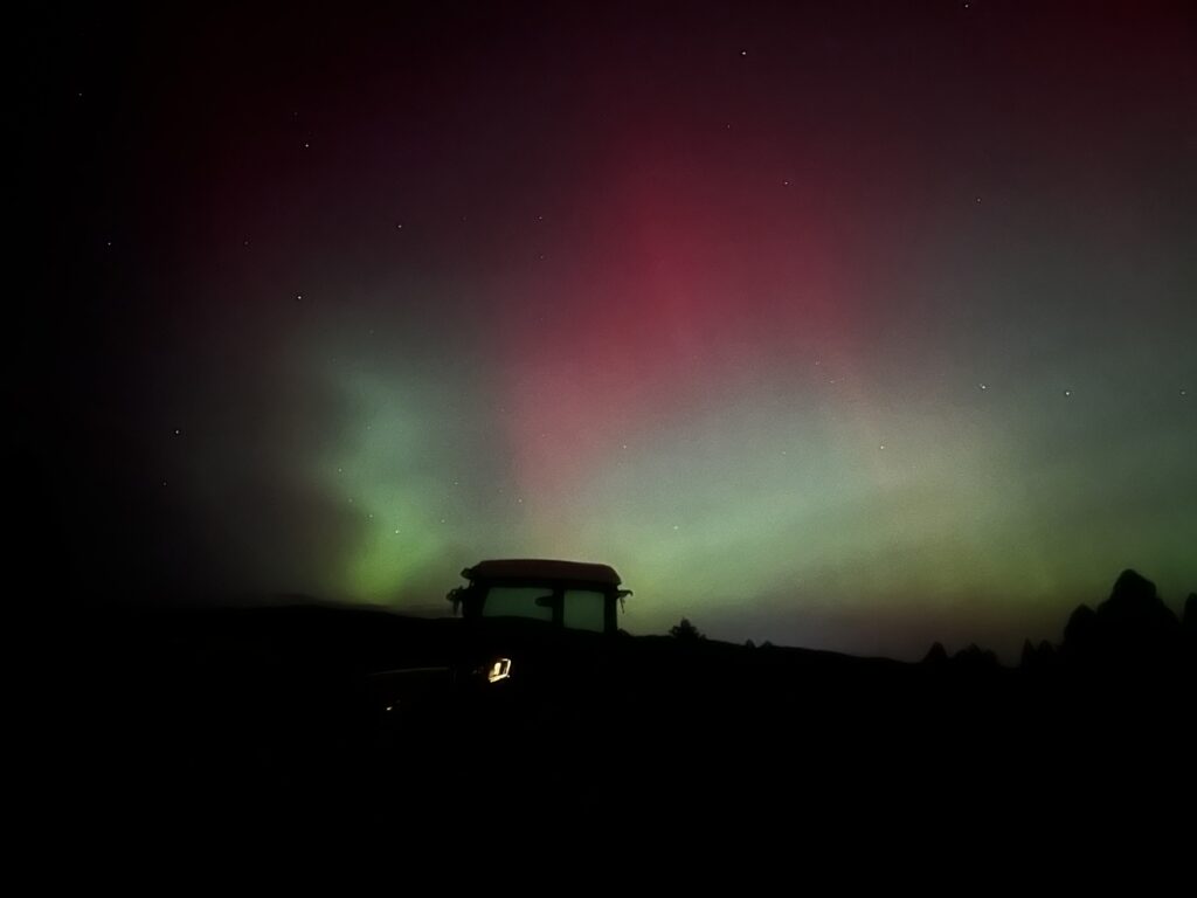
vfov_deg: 53.1
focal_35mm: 26
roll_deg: +0.0
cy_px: 449
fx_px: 899
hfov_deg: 67.3
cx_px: 598
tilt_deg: +14.0
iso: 3200
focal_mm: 5.7
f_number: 1.5
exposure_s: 1
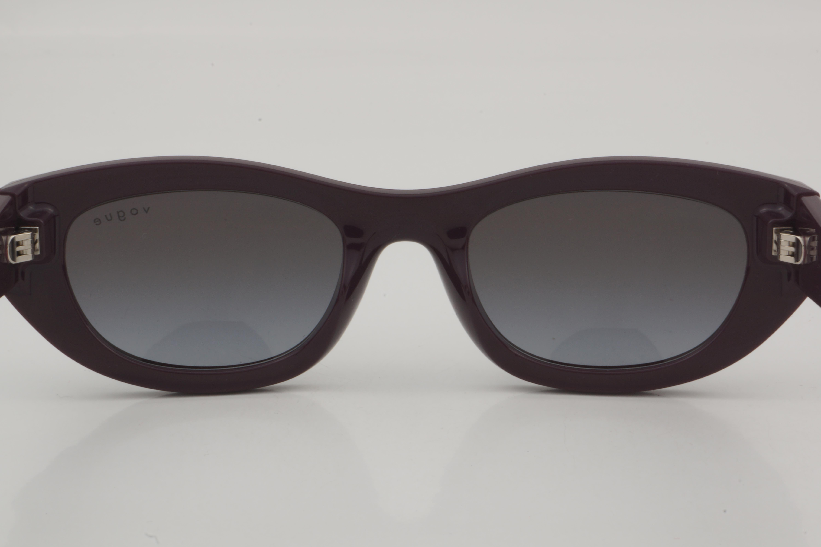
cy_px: 274
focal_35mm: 82
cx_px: 410
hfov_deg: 24.6
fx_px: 1881
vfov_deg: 16.6
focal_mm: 55
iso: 100
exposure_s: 1/3
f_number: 32
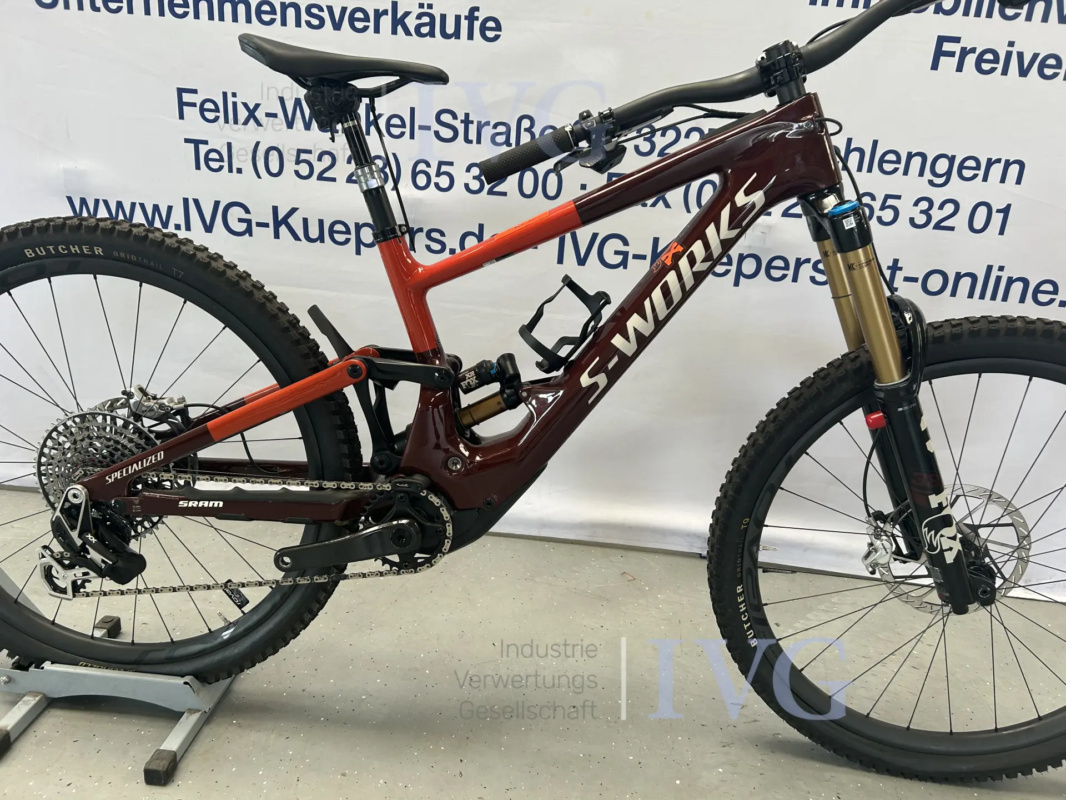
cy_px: 400
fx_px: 801
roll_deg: -4.9
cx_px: 533
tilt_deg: -19.0
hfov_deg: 67.3
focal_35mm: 26
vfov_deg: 53.1
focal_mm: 5.7
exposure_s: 1/121
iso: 80
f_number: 1.5
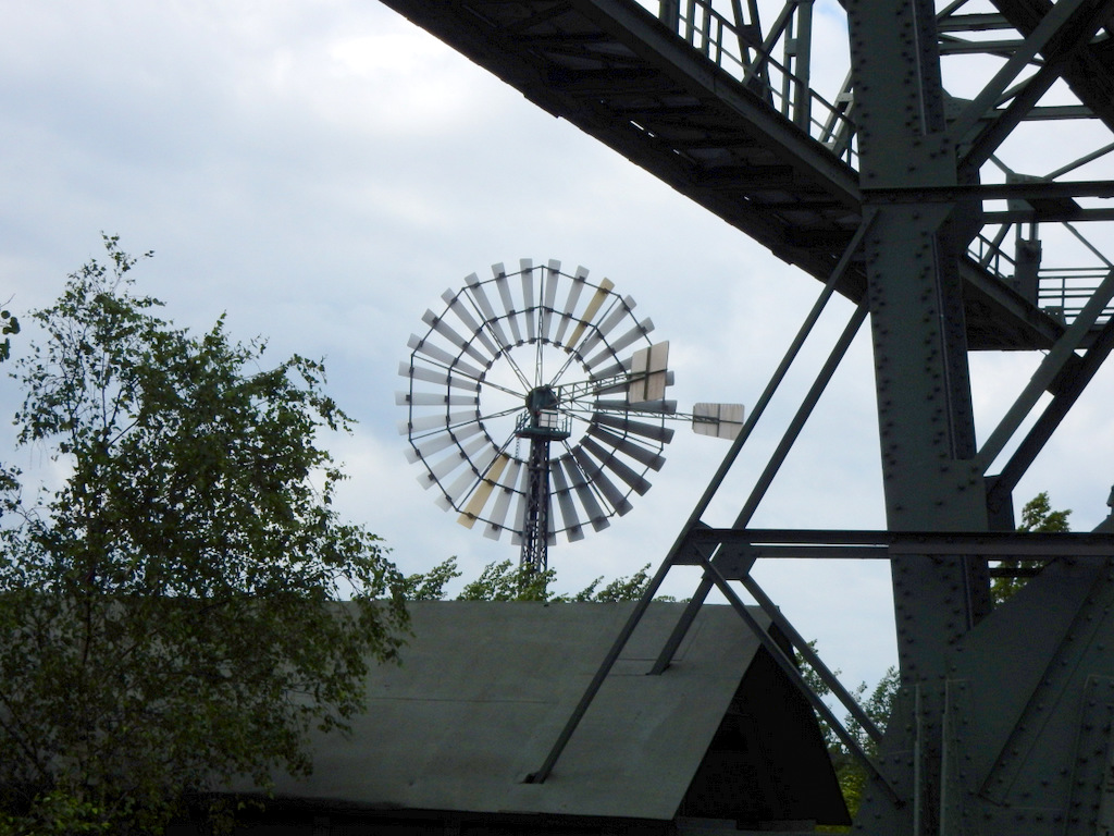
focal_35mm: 99
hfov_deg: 19.8
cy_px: 418
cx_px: 557
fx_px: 3186
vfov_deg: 14.9
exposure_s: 1/800
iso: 125
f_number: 6.3
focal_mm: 17.6
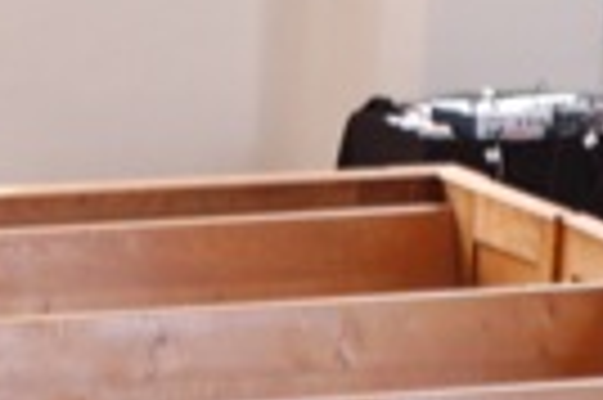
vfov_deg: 3.8
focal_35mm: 357
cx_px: -526
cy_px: 789
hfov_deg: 5.7
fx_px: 5972
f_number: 4
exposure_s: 1/60
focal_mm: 50
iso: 400
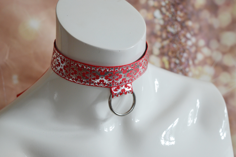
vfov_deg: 18.9
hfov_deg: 28.1
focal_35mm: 72
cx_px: 118
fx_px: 472
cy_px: 78
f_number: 5.3
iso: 500
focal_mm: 48
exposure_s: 1/80
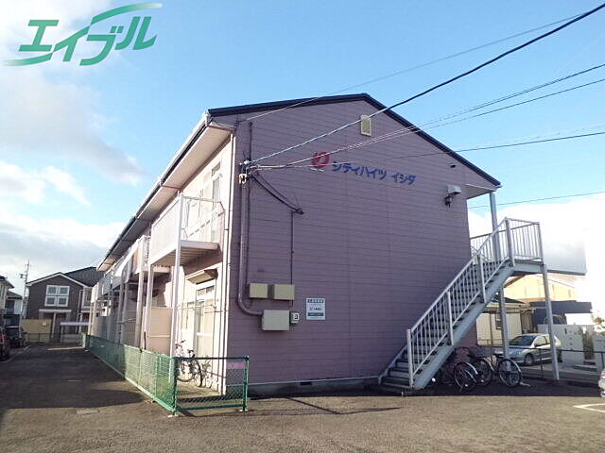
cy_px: 226
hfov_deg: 67.3
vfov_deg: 53.1
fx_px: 454
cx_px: 302
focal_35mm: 26
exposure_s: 1/200
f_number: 7.9
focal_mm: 4.7
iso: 200
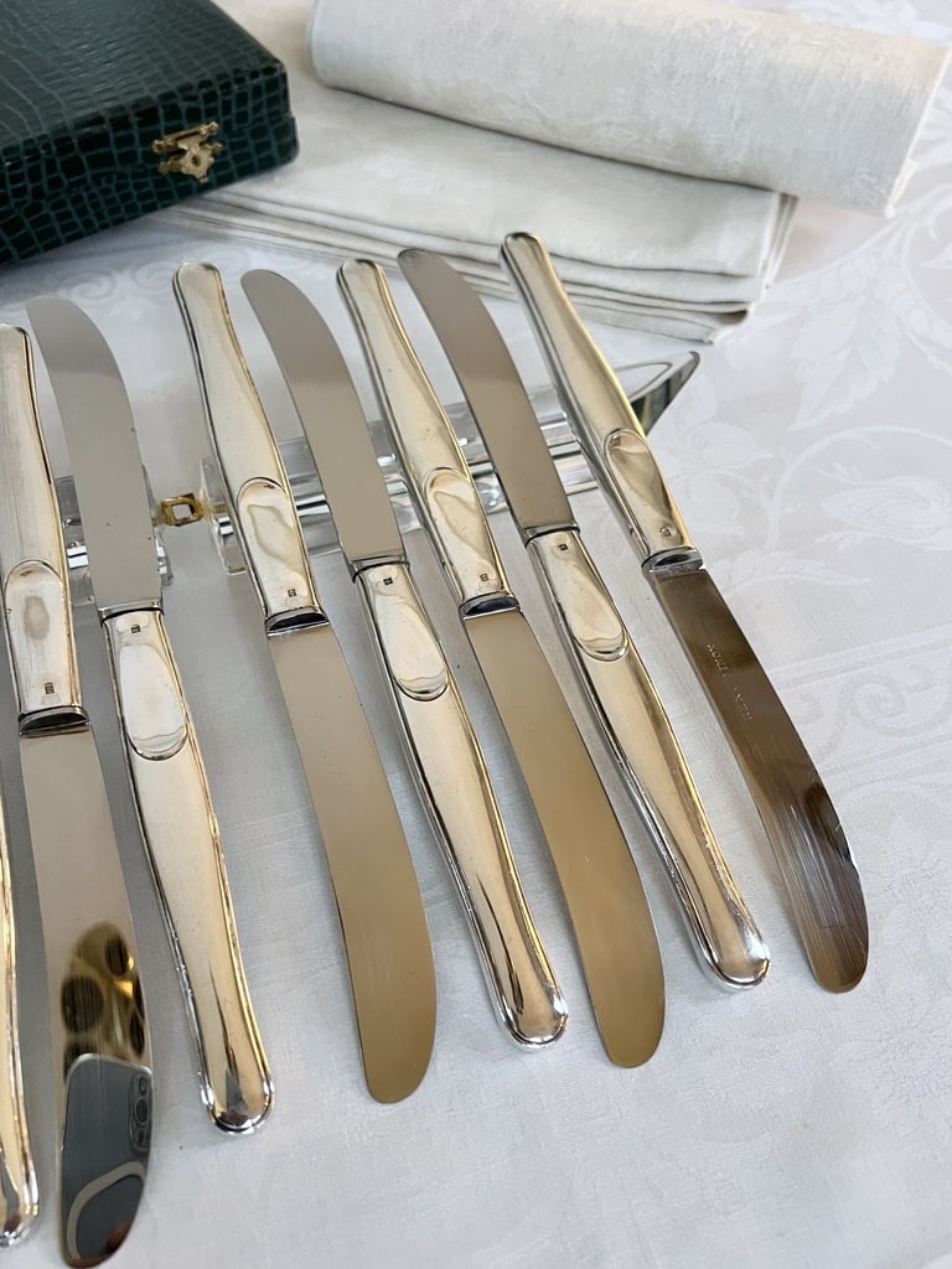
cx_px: 476
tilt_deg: -49.2
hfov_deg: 53.1
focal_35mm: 26
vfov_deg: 67.3
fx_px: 953
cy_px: 634
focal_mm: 5.7
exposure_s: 1/50
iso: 250
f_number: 1.5
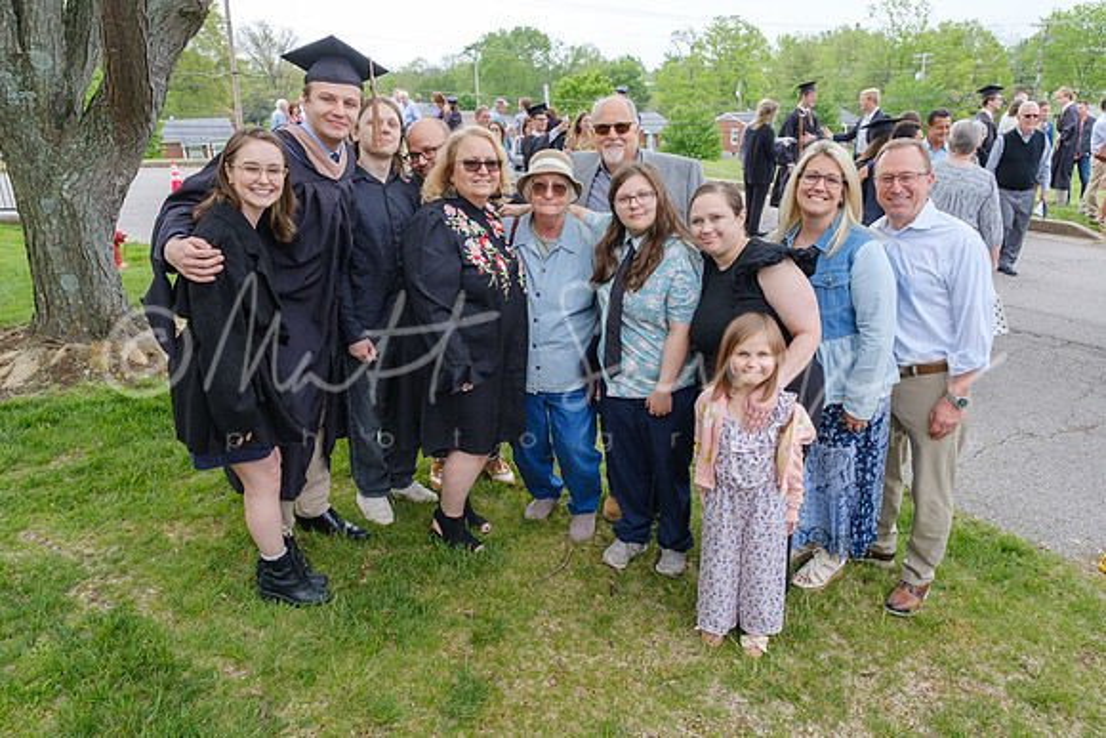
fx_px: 737
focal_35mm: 24
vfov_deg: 53.2
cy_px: 369
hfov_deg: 73.7
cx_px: 553
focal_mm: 16
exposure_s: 1/125
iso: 200
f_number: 5.6
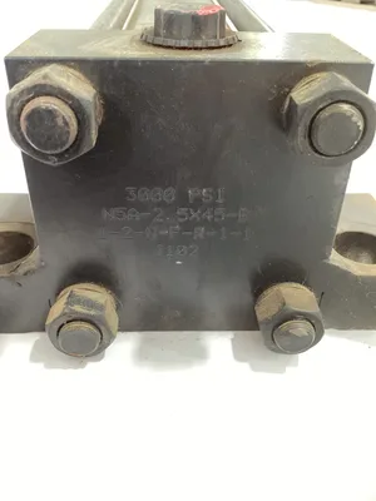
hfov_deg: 45.4
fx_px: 449
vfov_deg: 58.4
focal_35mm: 31
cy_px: 250
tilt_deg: -34.2
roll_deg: +1.0
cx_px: 188
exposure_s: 1/20
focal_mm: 3.3
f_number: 2.4
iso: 640
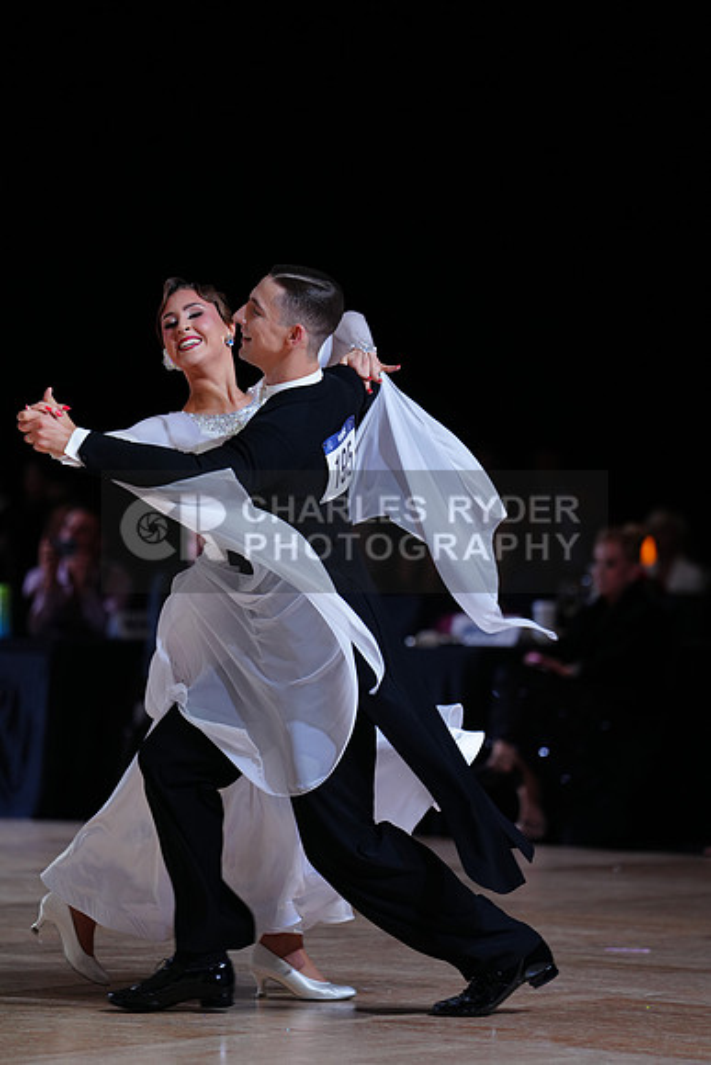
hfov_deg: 8.1
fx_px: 5033
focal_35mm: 170
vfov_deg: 12.1
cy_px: 532
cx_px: 356
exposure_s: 1/500
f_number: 2.8
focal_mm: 170
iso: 640
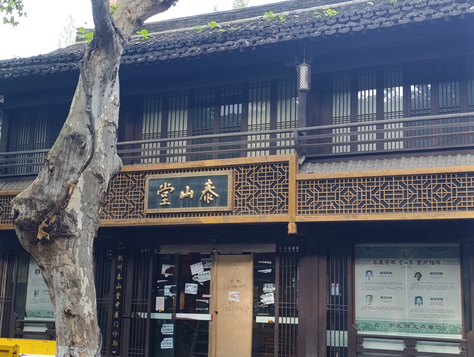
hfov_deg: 38.1
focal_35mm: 50
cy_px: 175
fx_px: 686
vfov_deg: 29.2
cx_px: 229
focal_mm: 6.14
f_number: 1.6
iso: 250
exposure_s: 1/99.9
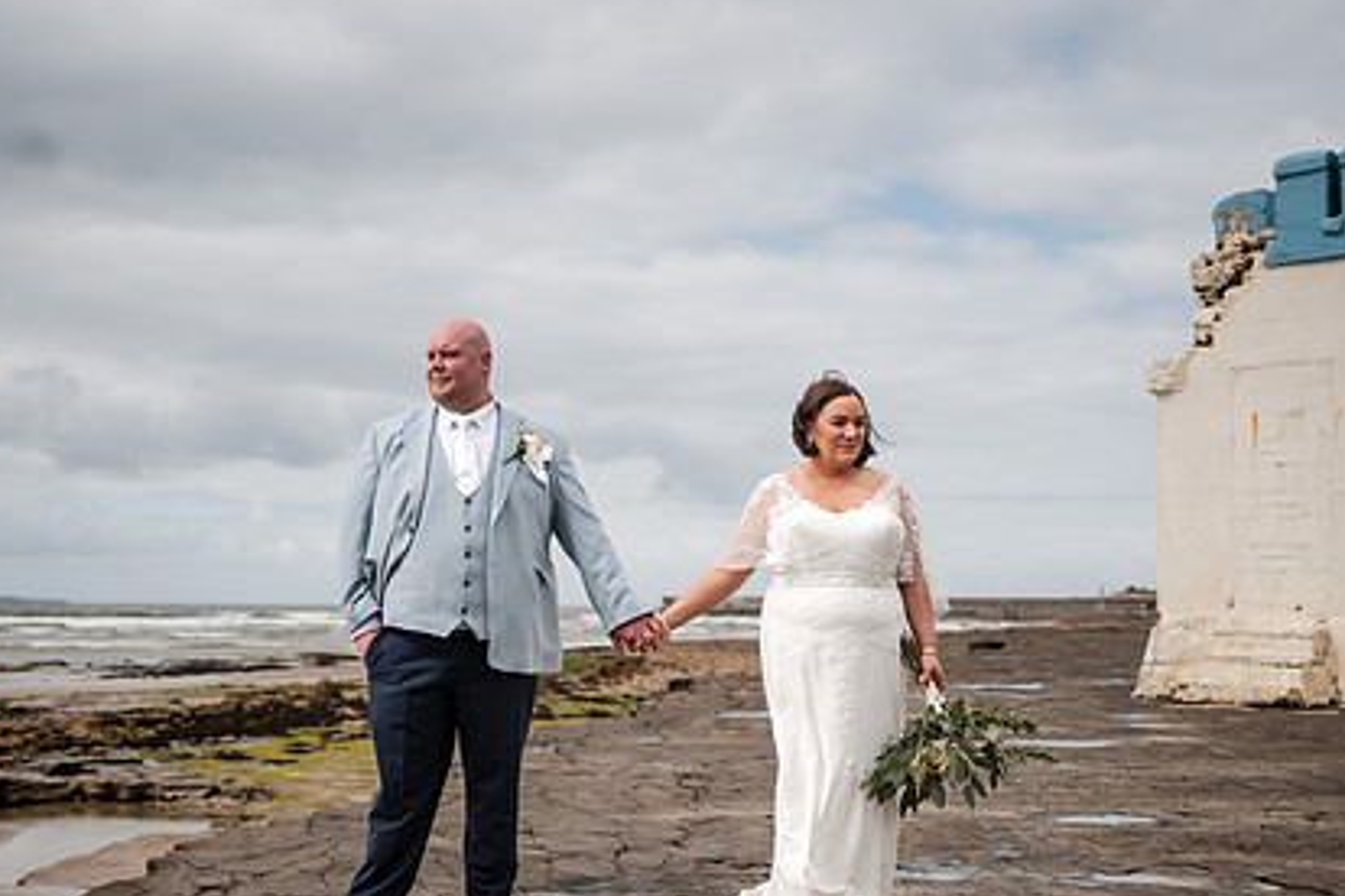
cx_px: 643
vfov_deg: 27.3
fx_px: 1831
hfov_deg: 40.3
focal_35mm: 49
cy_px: 609
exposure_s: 1/8000
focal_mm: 35
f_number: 1.8
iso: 100
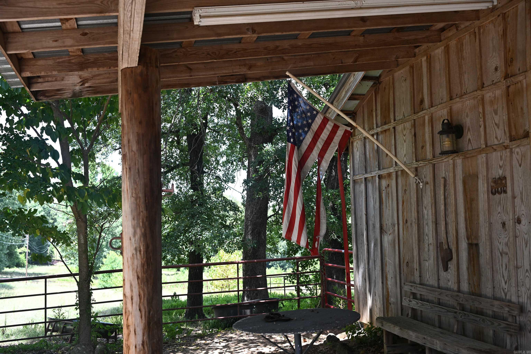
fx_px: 516
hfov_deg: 54.4
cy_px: 177
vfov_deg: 37.9
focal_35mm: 35
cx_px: 266
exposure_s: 1/250
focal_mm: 35
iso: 280
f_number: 4
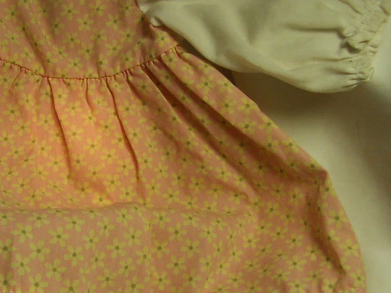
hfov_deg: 31.3
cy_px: 162
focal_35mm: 60
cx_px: 75
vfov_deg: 24.4
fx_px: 678
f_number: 2.8
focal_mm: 5.6
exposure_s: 1/90
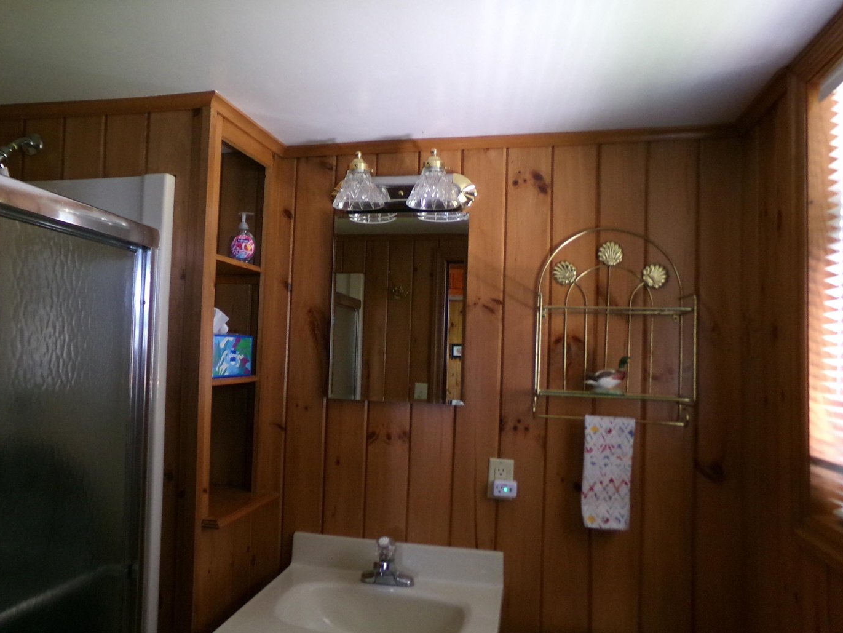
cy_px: 320
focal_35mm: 28
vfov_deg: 49.8
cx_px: 358
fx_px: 682
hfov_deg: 63.1
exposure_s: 1/17
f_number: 3.7
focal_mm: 4.3
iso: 503
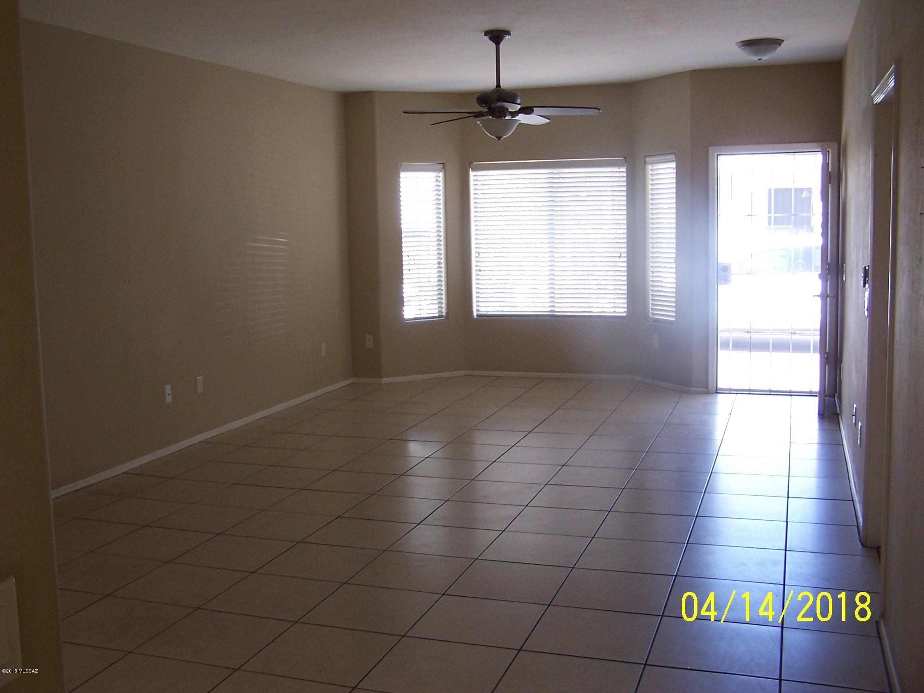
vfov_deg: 37.7
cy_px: 346
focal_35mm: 38
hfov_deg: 49.0
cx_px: 462
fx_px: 1014
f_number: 2.8
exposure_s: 1/30
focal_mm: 6.3
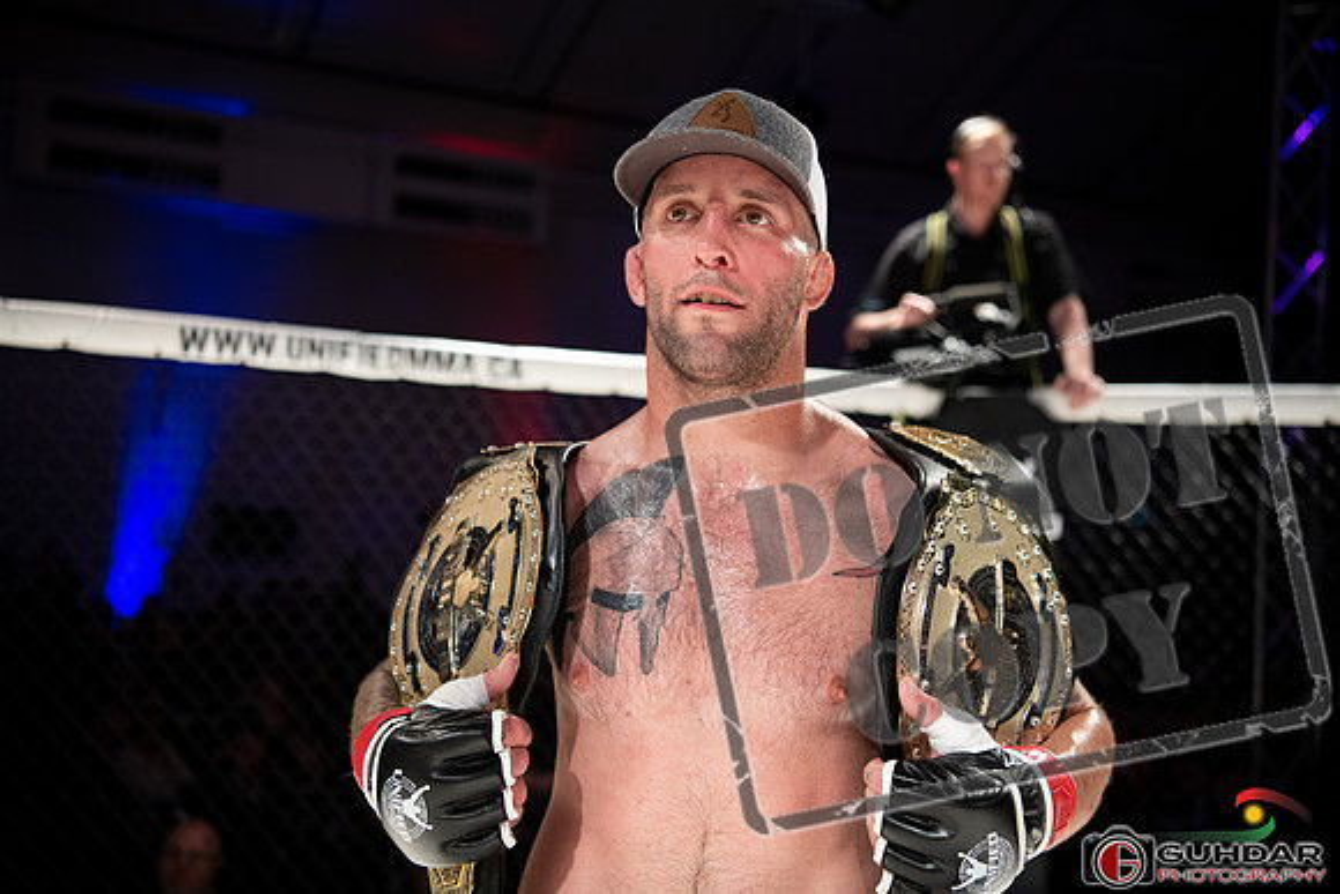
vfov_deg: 31.9
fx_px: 1564
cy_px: 447
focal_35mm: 42
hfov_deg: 46.4
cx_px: 670
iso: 1250
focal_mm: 42
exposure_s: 1/1000
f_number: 2.8
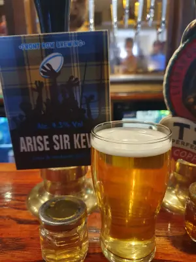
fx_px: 196
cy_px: 131
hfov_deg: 53.1
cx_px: 98
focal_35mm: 26
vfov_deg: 67.3
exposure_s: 1/50
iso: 250
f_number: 1.5
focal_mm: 4.32
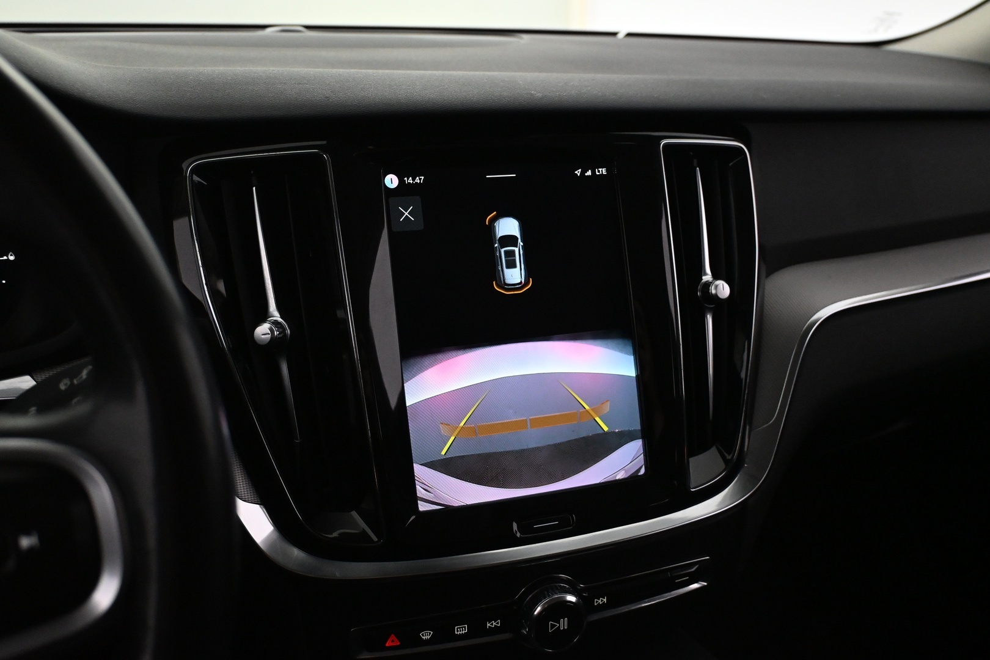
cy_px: 330
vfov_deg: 39.1
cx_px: 495
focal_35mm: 34
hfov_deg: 56.1
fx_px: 928
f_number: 4
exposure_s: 1/125
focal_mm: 22.5
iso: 3200
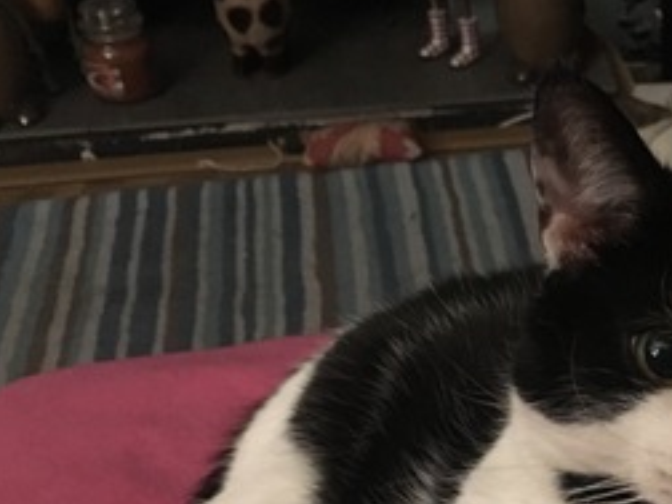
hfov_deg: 26.8
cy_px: 552
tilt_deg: -40.8
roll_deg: +2.7
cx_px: 659
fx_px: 1339
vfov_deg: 20.3
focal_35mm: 69
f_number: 2.2
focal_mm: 4.15
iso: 500
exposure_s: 1/17
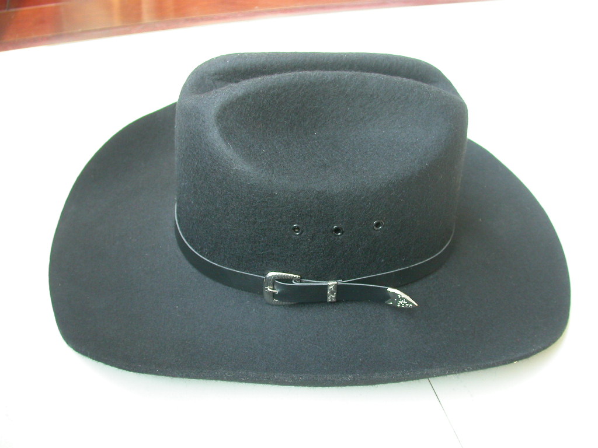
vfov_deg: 37.7
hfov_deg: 49.0
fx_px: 656
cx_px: 299
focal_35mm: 38
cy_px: 224
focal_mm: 7.85
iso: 100
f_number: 2.6
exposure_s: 1/19.2
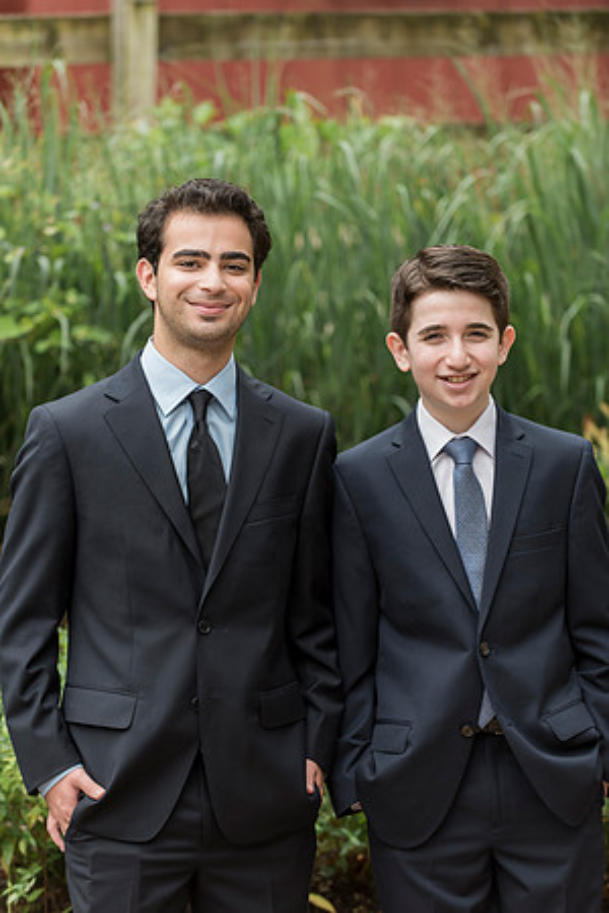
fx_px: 3298
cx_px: 304
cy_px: 456
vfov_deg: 15.8
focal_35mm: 130
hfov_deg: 10.5
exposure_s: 1/640
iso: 400
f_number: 3.5
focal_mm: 130
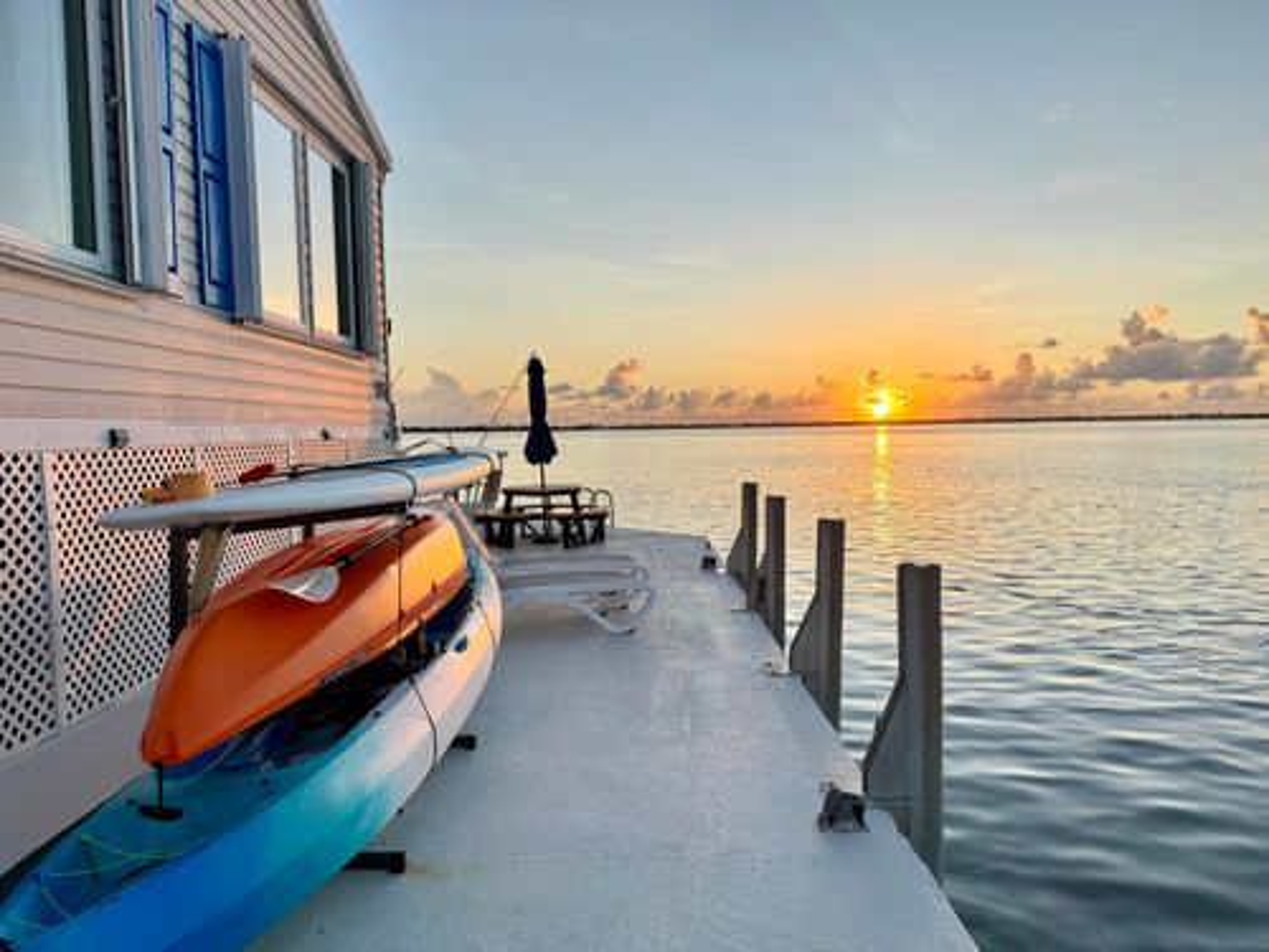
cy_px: 476
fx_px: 880
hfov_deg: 71.6
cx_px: 634
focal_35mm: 24
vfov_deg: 56.8
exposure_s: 1/1091
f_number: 1.78
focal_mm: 6.76
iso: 80
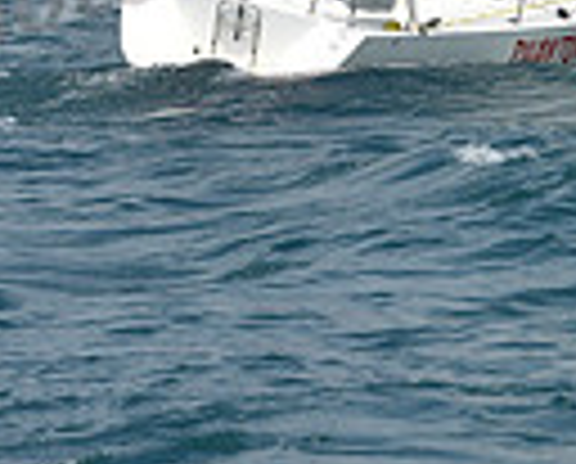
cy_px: -802
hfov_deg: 6.4
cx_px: 749
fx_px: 5075
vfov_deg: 5.0
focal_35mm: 297
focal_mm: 70
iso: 250
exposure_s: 1/1250
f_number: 9
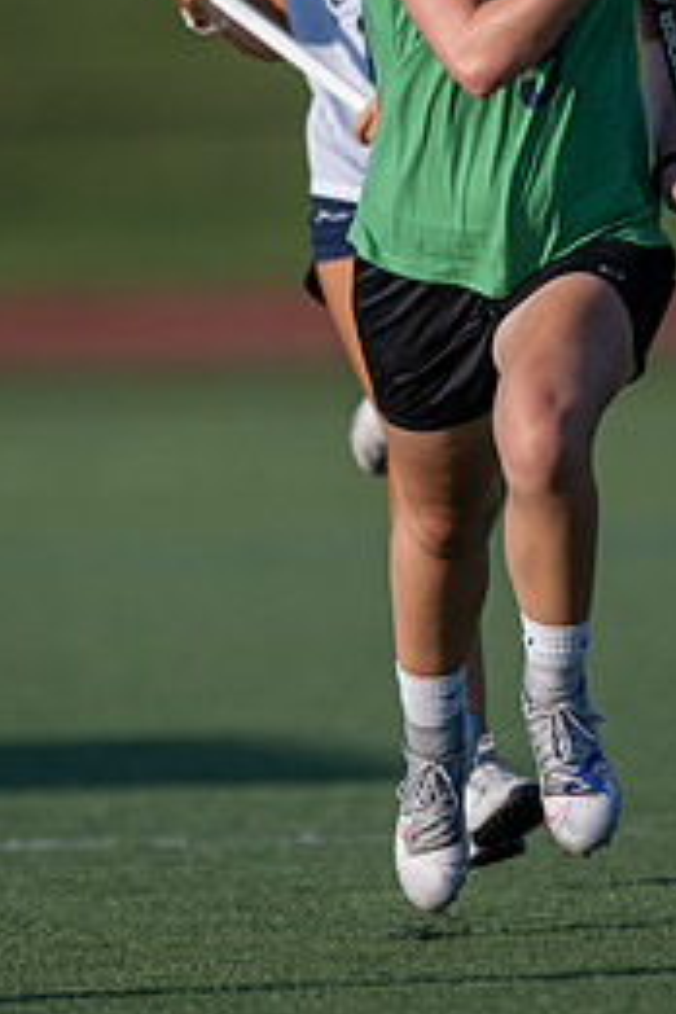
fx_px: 30502
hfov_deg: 1.3
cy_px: 221
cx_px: 451
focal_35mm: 1083
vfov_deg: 1.9
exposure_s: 1/2000
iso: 160
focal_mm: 400
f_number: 2.8
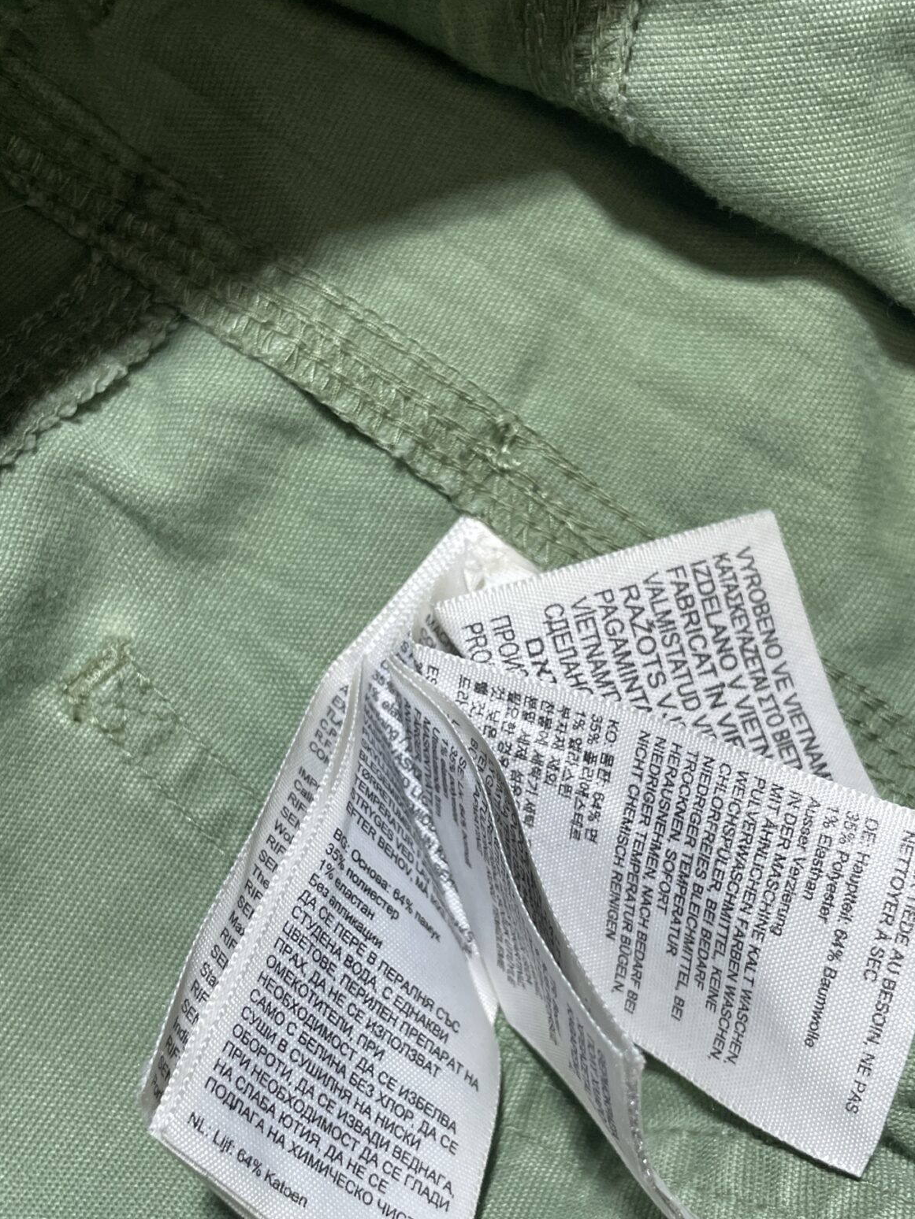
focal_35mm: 43
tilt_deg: -61.3
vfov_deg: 43.7
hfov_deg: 33.6
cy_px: 715
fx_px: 1515
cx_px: 478
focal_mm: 4.2
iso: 80
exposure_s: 1/100
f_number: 1.6
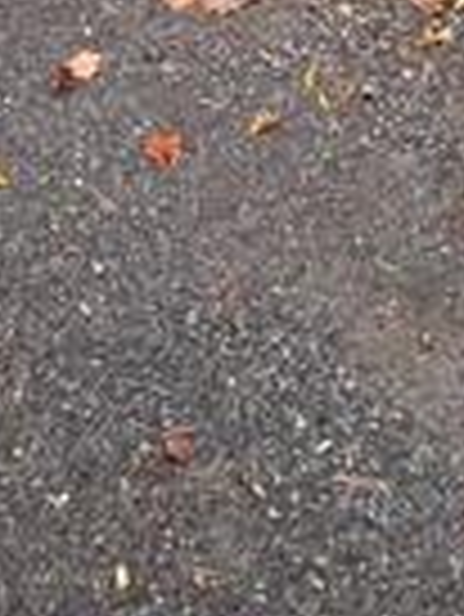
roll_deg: +1.3
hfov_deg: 20.2
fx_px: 1303
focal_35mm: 73
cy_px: -890
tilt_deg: +7.3
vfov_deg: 14.8
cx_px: 266
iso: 32
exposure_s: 1/605
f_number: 1.8
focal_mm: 1.57
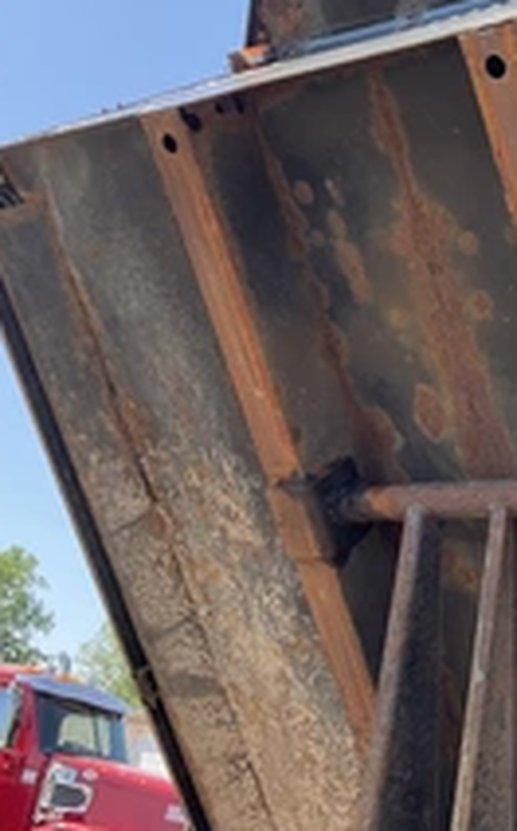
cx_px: 603
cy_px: 251
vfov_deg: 34.7
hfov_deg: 20.9
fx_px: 1311
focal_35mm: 58
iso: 25
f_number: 1.8
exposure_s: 1/465
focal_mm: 3
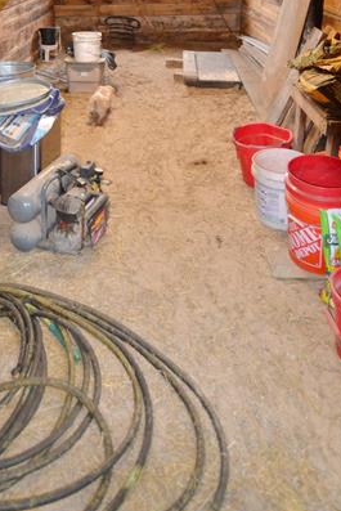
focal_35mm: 29
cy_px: 36
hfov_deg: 44.5
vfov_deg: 54.1
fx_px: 412
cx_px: 122
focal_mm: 10
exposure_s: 1/60
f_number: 3.5
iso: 800
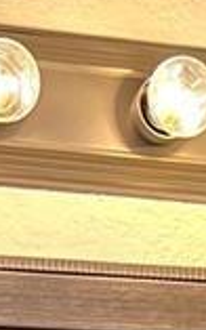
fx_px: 1888
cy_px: 1162
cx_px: 296
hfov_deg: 6.2
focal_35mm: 210
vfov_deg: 7.8
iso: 125
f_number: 1.5
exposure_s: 1/60
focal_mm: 5.7
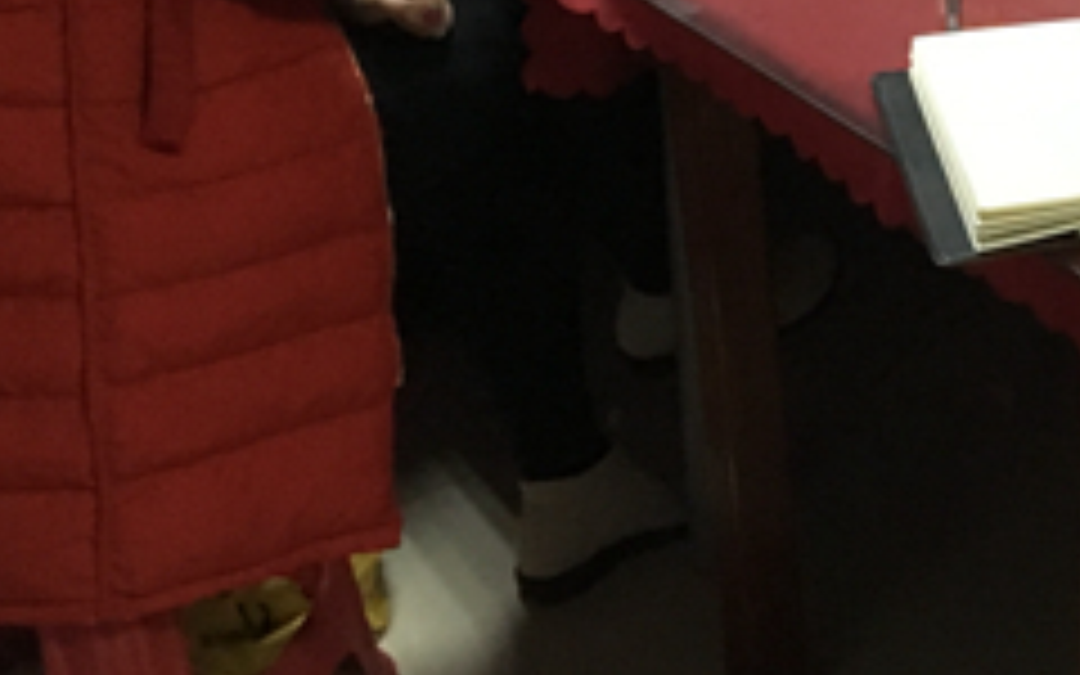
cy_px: -302
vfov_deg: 15.1
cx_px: 1062
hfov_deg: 24.4
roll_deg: +2.8
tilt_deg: -16.1
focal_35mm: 81
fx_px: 2384
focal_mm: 4.15
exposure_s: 1/17
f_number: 2.2
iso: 250
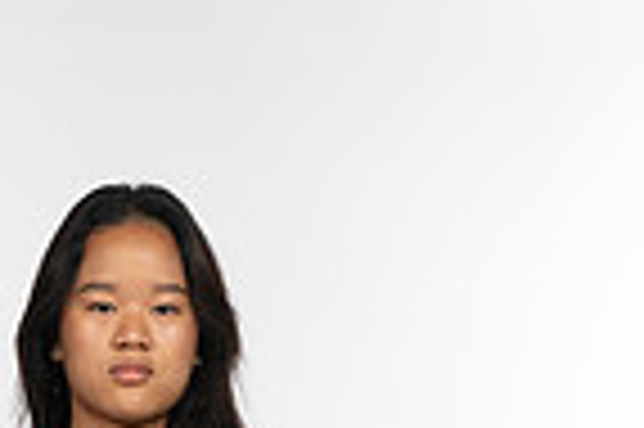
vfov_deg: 7.1
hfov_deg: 11.2
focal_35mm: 183
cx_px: 167
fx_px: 3270
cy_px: 969
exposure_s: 1/250
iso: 200
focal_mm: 58
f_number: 5.6
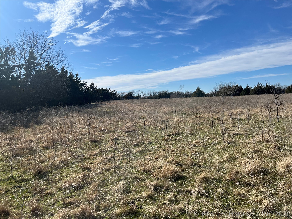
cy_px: 110
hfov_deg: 67.3
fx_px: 219
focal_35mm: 26
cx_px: 146
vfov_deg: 53.1
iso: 50
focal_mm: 5.1
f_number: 1.6
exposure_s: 1/5076
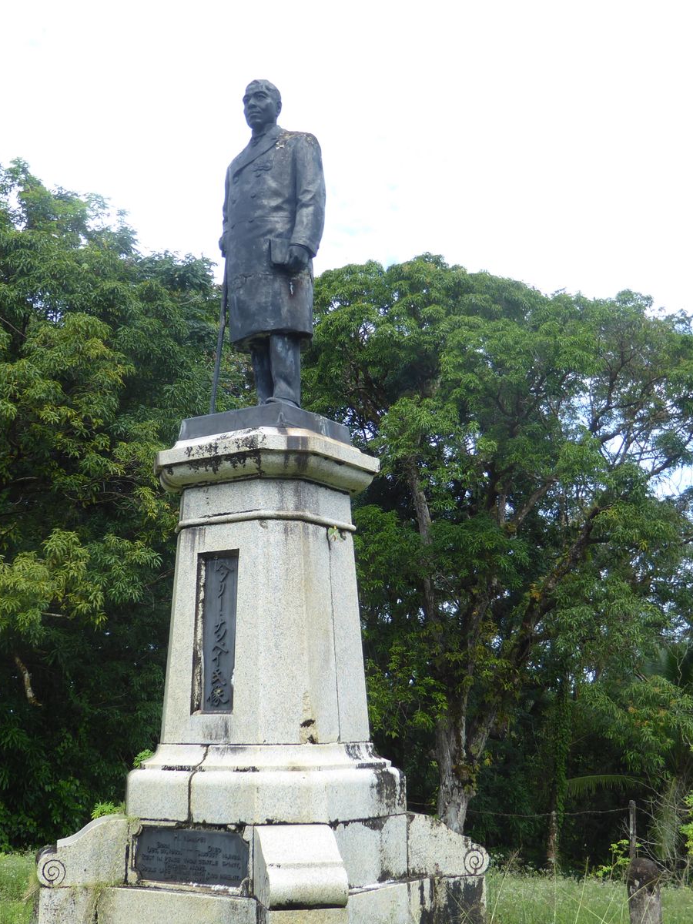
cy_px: 519
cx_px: 294
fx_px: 1174
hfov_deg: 32.8
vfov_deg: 42.9
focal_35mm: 44
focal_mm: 5.8
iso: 80
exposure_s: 1/200
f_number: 3.6
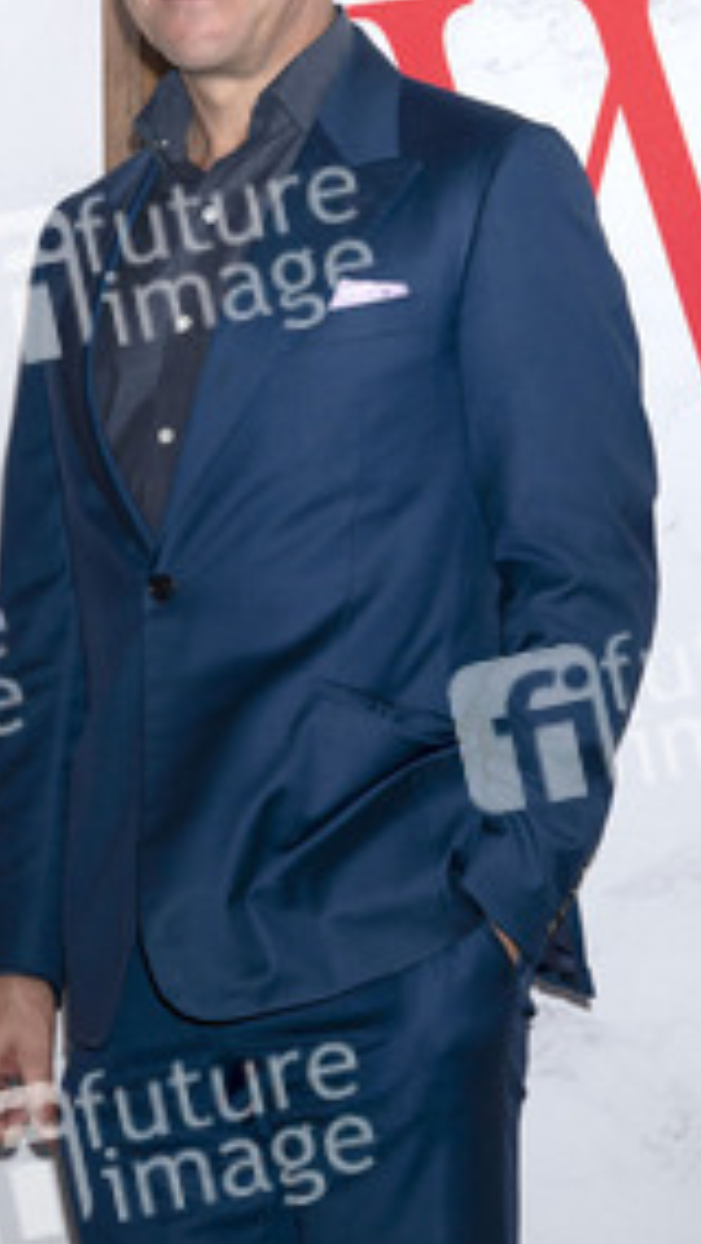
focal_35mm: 121
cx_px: 276
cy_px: 491
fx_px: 3994
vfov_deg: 17.7
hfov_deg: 10.0
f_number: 6.3
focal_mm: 82
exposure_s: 1/200
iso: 640
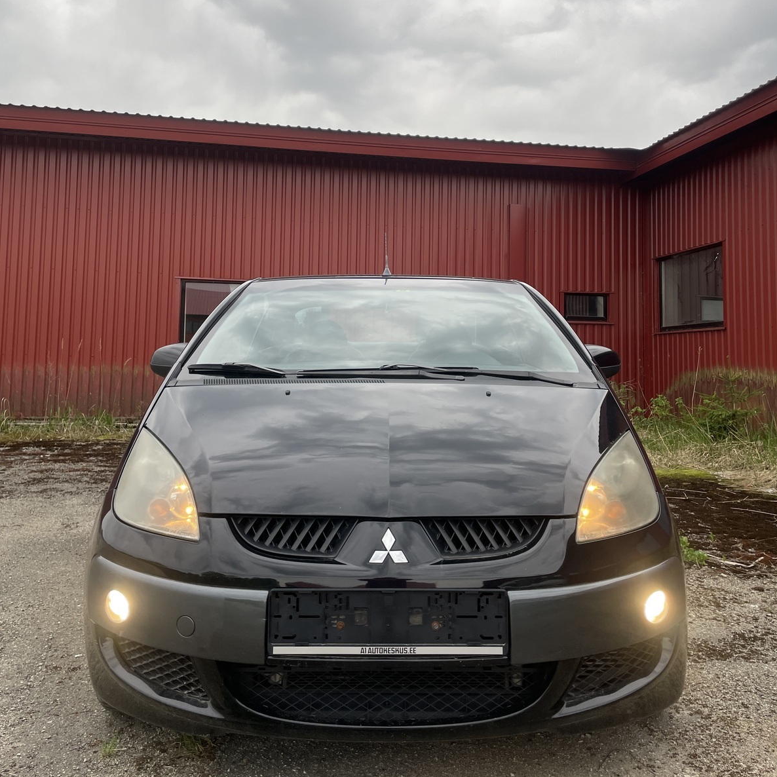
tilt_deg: +5.5
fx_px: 787
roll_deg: -1.2
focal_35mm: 31
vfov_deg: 52.2
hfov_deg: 52.5
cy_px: 313
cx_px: 391
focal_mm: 4.2
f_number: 1.6
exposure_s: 1/121
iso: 32
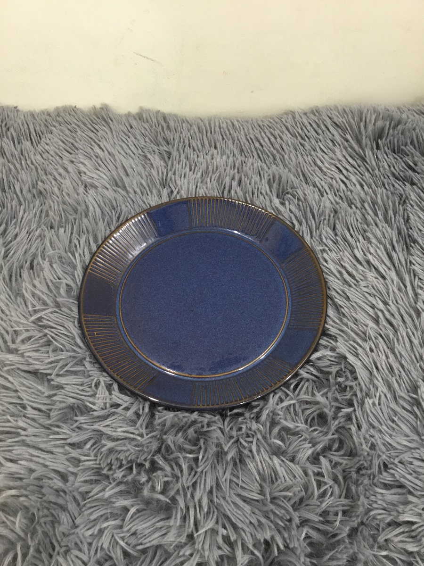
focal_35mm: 31
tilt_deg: -59.1
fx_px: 506
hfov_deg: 45.4
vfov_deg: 58.4
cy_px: 283
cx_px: 212
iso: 160
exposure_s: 1/33
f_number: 2.4
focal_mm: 3.3
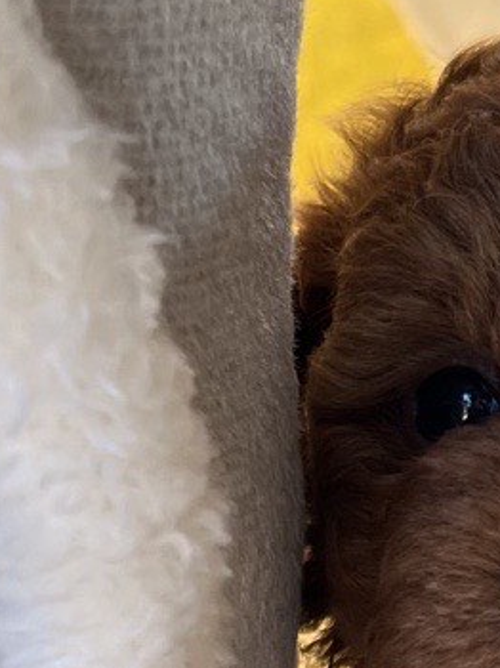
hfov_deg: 12.0
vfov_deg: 16.1
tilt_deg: -15.5
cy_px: 712
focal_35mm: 119
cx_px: 710
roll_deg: -6.4
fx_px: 2295
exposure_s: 1/236
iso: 40
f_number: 1.5
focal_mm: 5.7
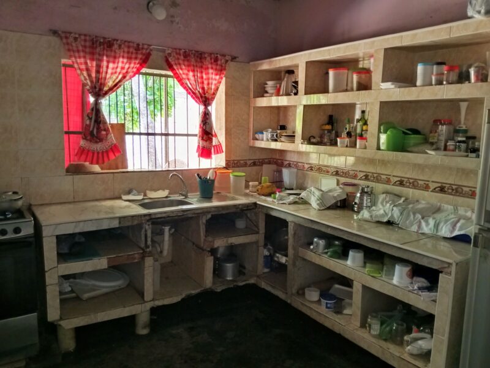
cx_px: 245
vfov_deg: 58.9
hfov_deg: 73.9
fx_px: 326
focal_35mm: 23
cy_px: 184
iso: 1707
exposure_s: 1/60
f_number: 1.6
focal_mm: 4.09
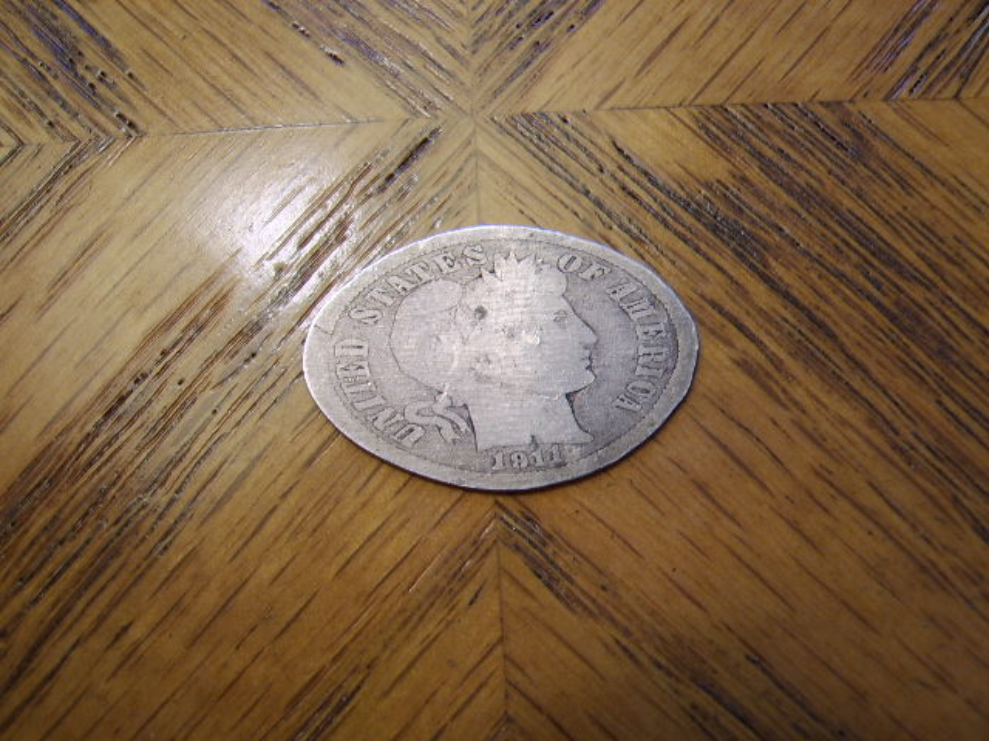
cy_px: 370
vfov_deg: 45.4
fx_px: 886
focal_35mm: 31
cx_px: 494
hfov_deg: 58.4
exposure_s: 1/36
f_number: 2.7
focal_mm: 8.13
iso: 71
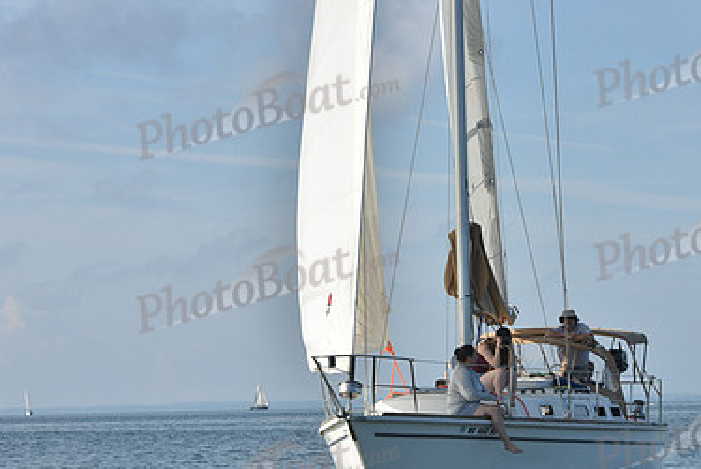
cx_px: 499
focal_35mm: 152
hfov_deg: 13.5
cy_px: 356
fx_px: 2962
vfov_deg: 9.0
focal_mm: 98
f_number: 13
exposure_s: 1/640
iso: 320
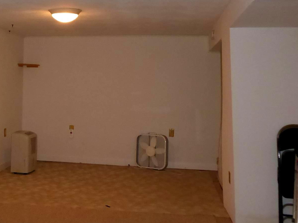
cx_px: 79
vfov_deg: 28.5
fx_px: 430
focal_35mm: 50
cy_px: 46
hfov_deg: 37.4
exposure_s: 1/60
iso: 800
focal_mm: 5
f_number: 3.5
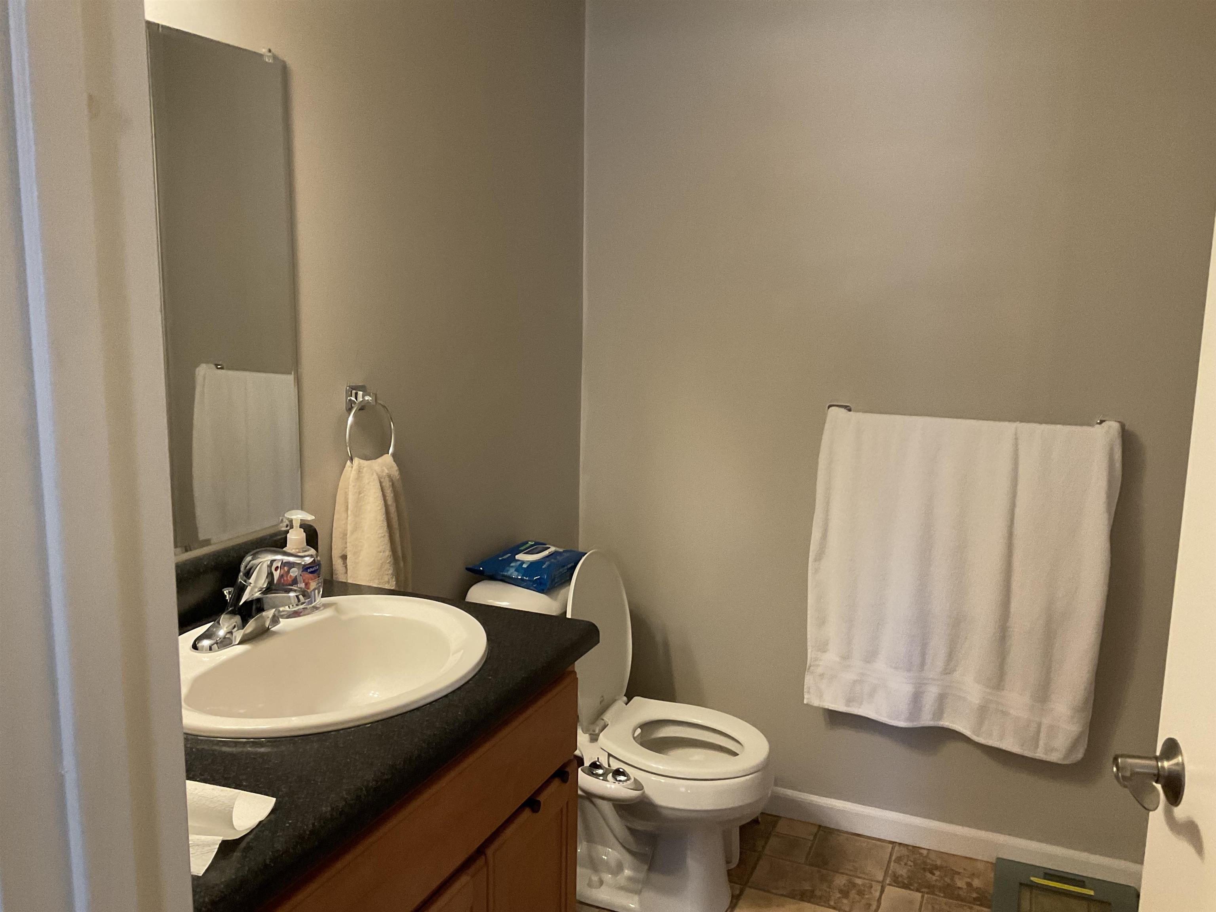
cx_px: 608
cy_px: 456
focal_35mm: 29
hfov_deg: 61.7
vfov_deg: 48.2
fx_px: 1019
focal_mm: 3
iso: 250
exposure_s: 1/60
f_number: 1.8
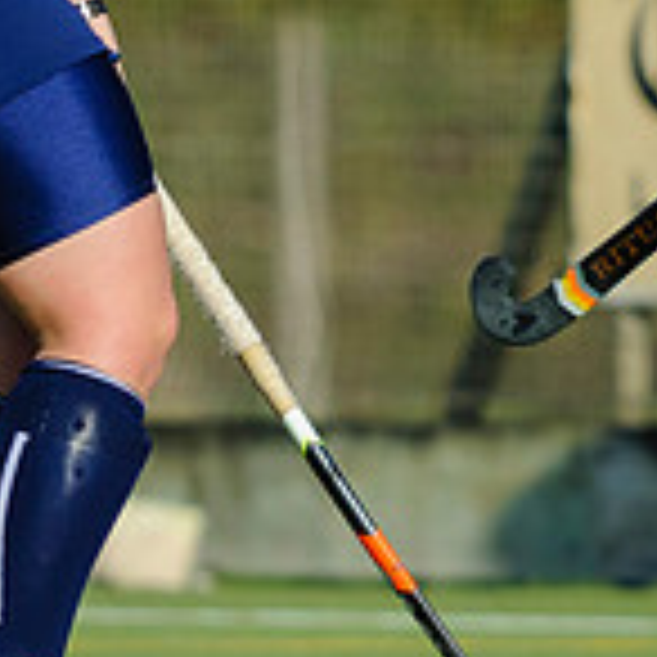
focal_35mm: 2380
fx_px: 51106
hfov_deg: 0.7
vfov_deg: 0.7
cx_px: -1067
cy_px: 53
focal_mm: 500
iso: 500
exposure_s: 1/2000
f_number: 6.7
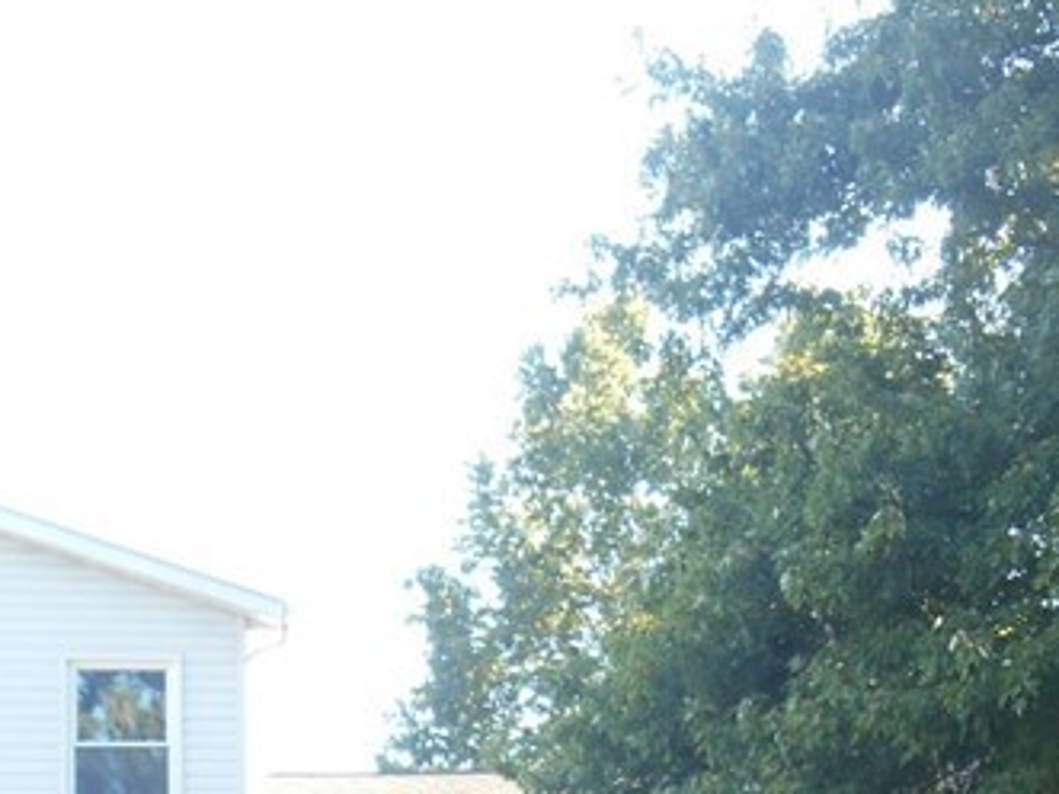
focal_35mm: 127
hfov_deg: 15.5
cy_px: 1101
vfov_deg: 11.3
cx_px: 416
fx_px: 3884
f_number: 3.9
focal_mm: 7.2
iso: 80
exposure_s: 1/50
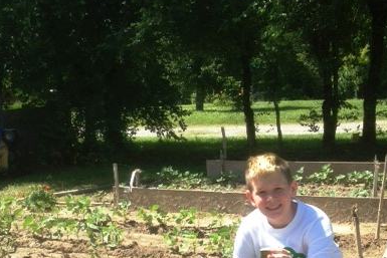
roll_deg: +3.4
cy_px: 213
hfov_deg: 35.0
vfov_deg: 23.4
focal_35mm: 57
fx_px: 613
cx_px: 190
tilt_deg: -13.8
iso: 50
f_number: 2.4
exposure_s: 1/786
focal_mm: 4.12
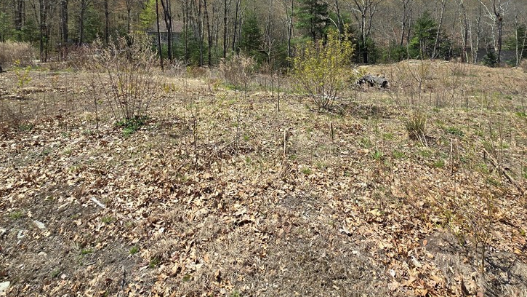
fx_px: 280
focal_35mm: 20
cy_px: 48
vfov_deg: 51.4
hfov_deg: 86.6
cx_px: 257
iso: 50
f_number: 2.2
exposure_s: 1/1834
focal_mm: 2.2
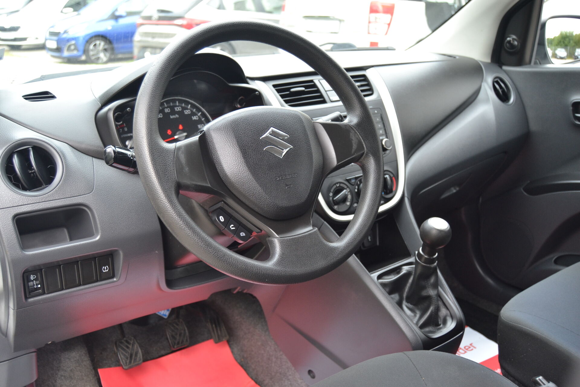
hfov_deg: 55.1
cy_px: 194
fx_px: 556
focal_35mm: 34
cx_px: 290
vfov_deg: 38.4
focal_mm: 23
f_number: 4.5
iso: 400
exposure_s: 1/80
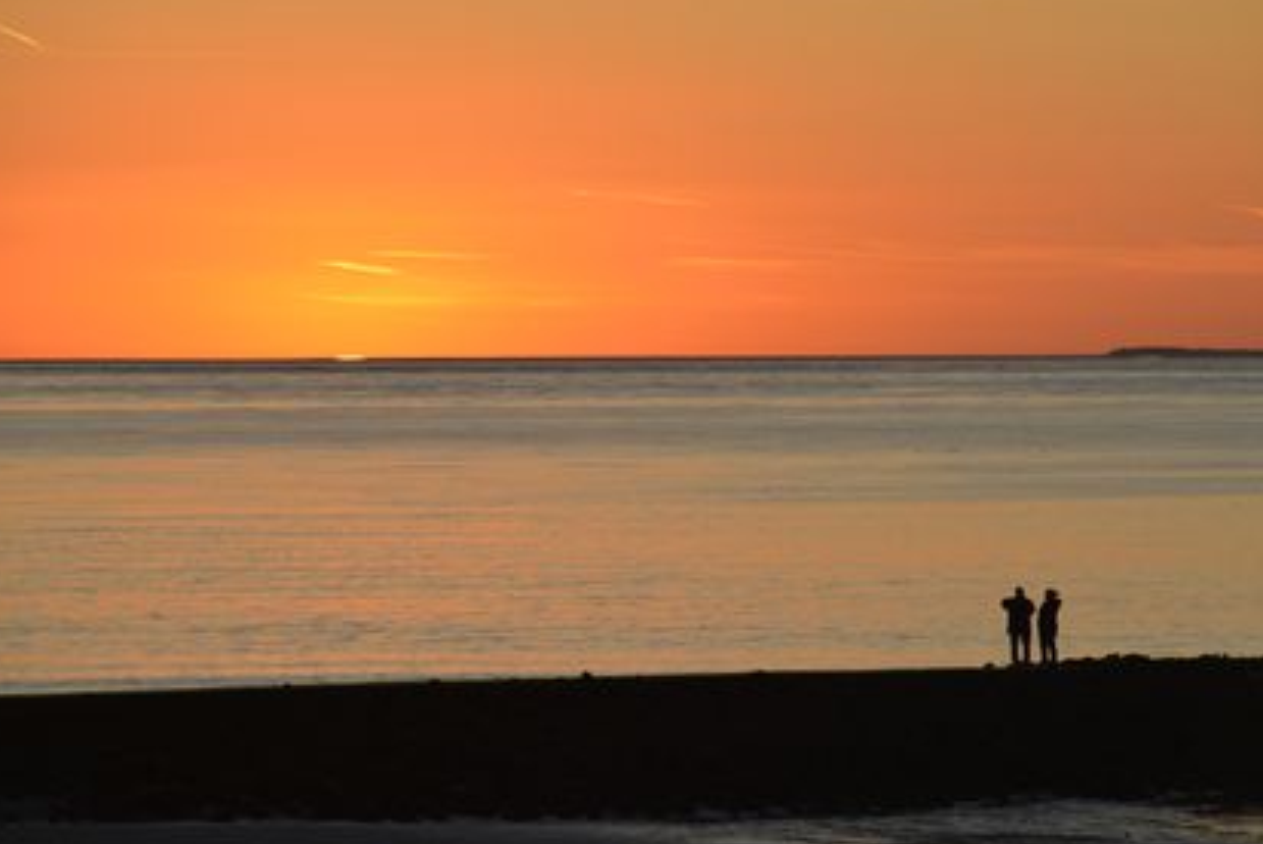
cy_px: 388
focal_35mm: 248
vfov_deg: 5.6
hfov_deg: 8.3
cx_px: 685
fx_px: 8706
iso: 200
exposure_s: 1/320
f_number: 7.1
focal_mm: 200
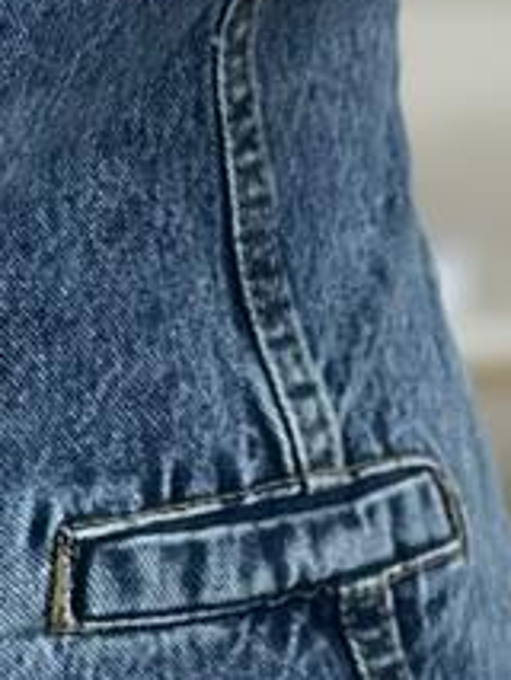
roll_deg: +3.7
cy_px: 208
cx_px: -402
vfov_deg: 5.5
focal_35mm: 361
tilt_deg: -32.6
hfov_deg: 4.1
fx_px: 7098
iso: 80
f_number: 1.78
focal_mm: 6.86
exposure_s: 1/100
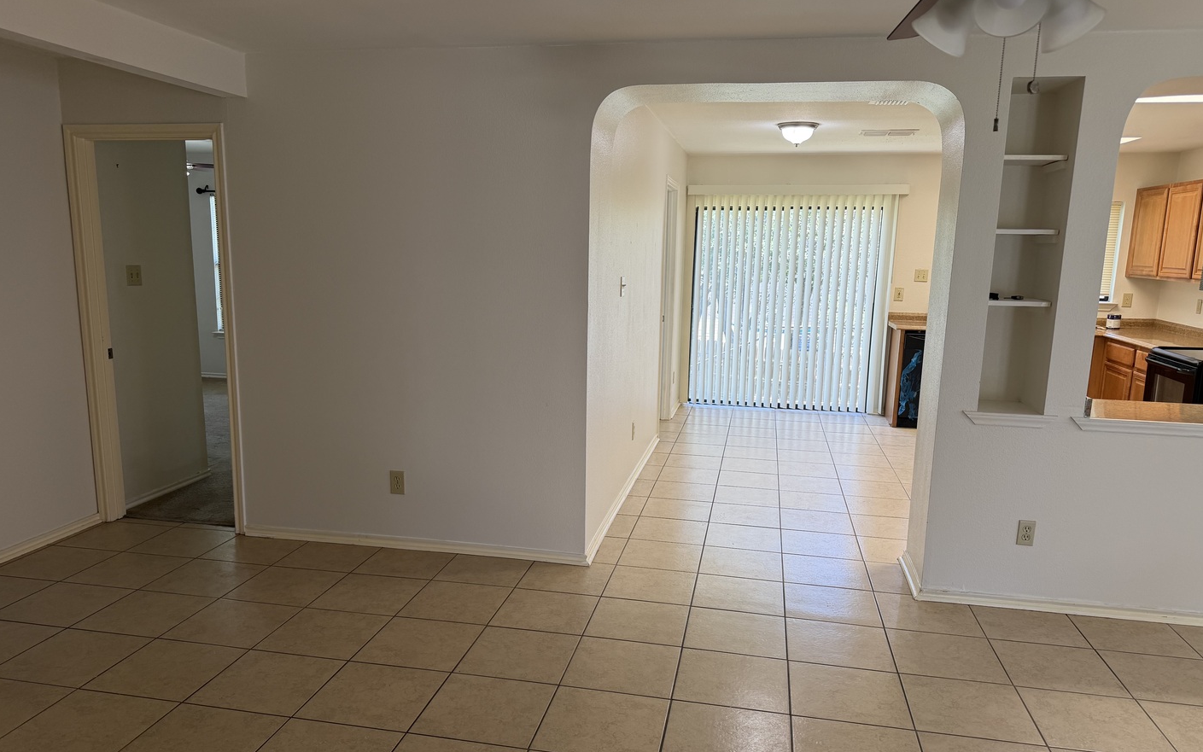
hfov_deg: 70.4
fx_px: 853
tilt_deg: -11.1
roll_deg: -0.7
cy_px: 408
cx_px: 590
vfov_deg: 47.6
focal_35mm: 26
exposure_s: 1/121
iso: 80
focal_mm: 6.76
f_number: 1.78
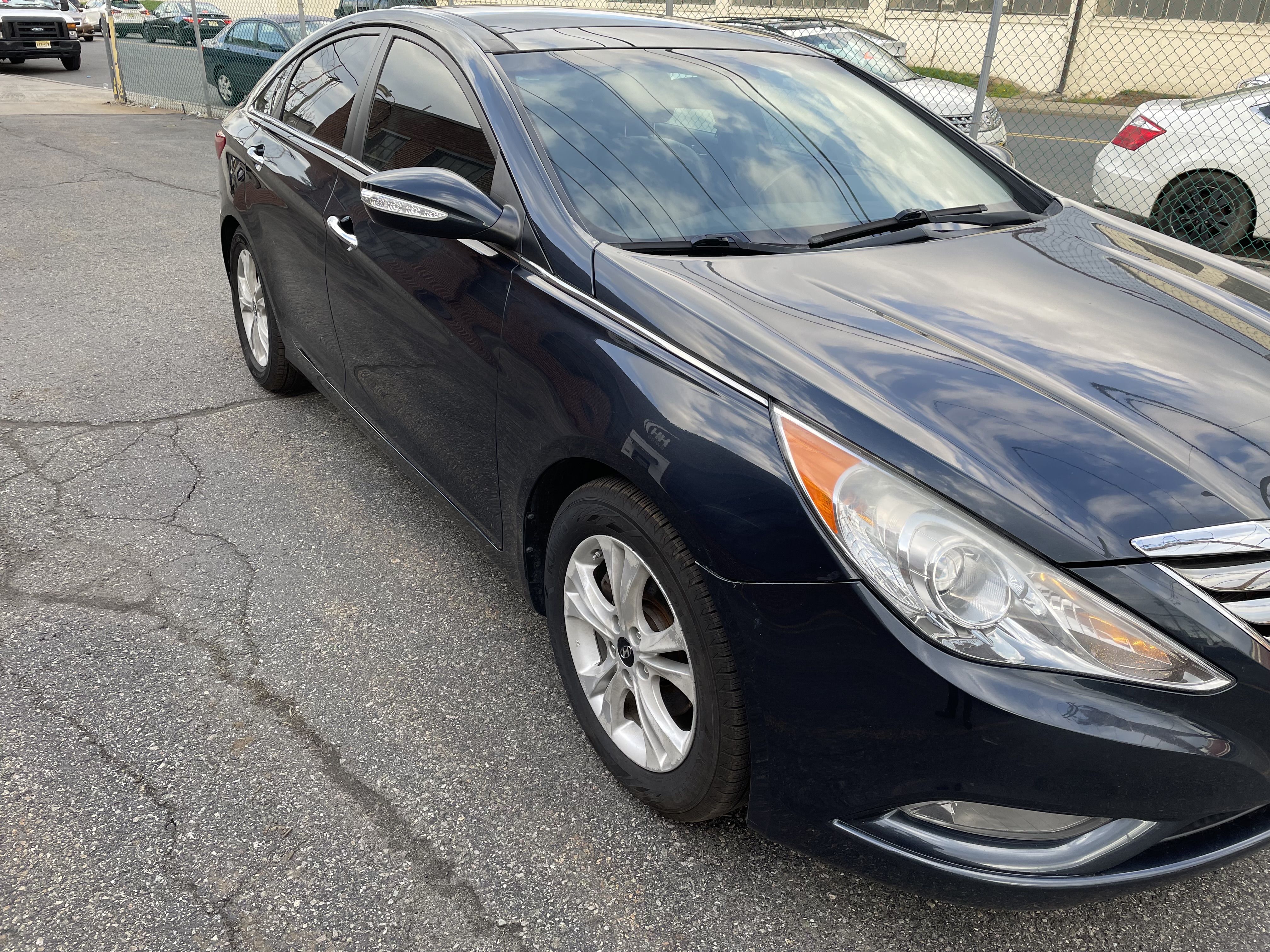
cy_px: 476
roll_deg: -0.5
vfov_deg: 53.1
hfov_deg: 67.3
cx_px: 635
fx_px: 954
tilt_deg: -25.6
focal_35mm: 26
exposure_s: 1/292
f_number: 1.6
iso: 32
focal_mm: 4.2
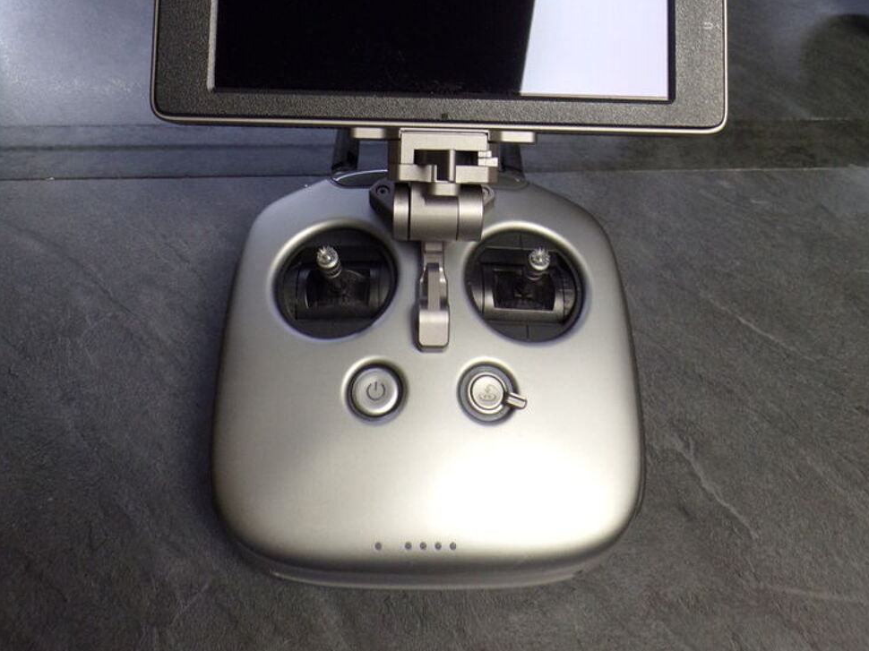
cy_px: 122
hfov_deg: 55.4
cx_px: 445
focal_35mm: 33
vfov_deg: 41.0
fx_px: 828
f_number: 3
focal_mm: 4.3
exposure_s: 1/17
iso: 200
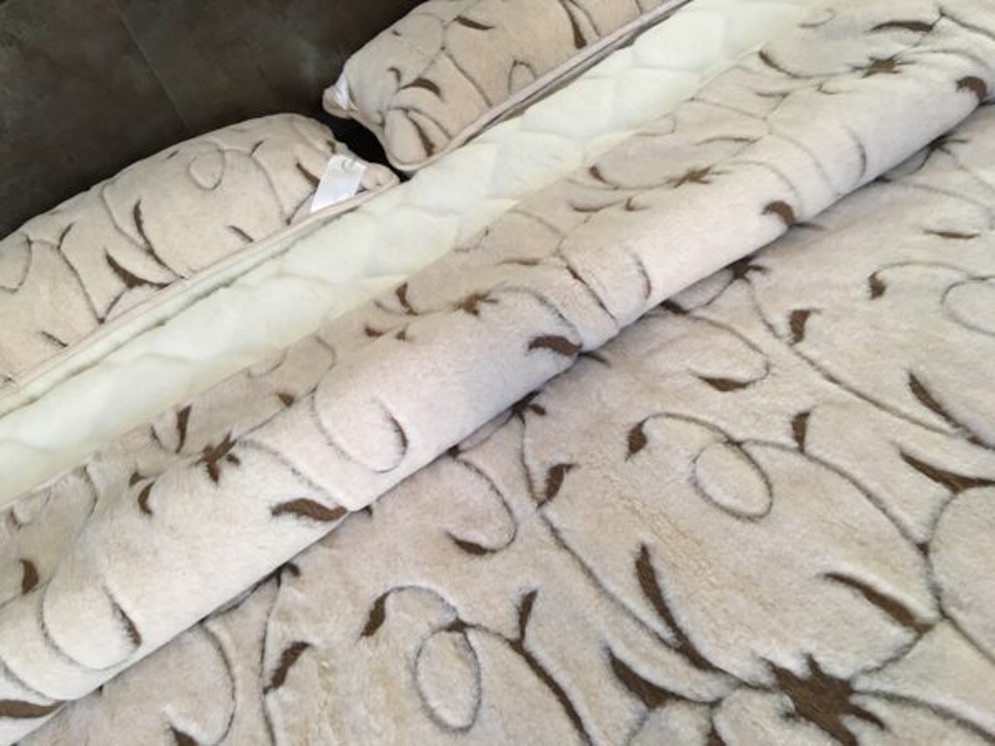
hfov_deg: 61.7
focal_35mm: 29
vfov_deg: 48.2
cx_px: 498
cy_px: 373
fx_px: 834
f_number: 2.2
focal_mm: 4.15
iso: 125
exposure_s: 1/33
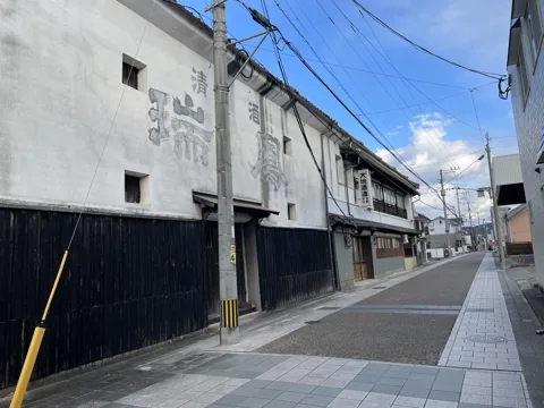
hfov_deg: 67.3
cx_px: 272
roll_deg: +3.6
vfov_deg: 53.1
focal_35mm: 26
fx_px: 409
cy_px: 204
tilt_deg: +8.2
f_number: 1.6
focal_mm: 4.2
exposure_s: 1/1072
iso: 32
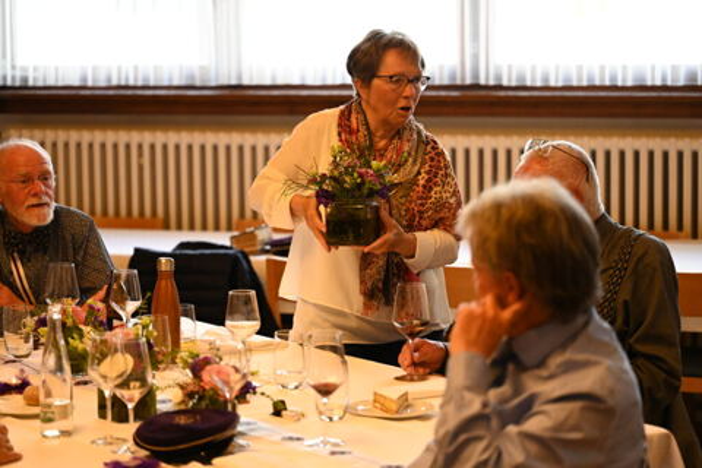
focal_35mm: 105
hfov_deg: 19.5
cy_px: 234
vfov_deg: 13.0
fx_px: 2047
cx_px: 351
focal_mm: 105
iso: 5000
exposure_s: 1/1250
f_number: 2.8
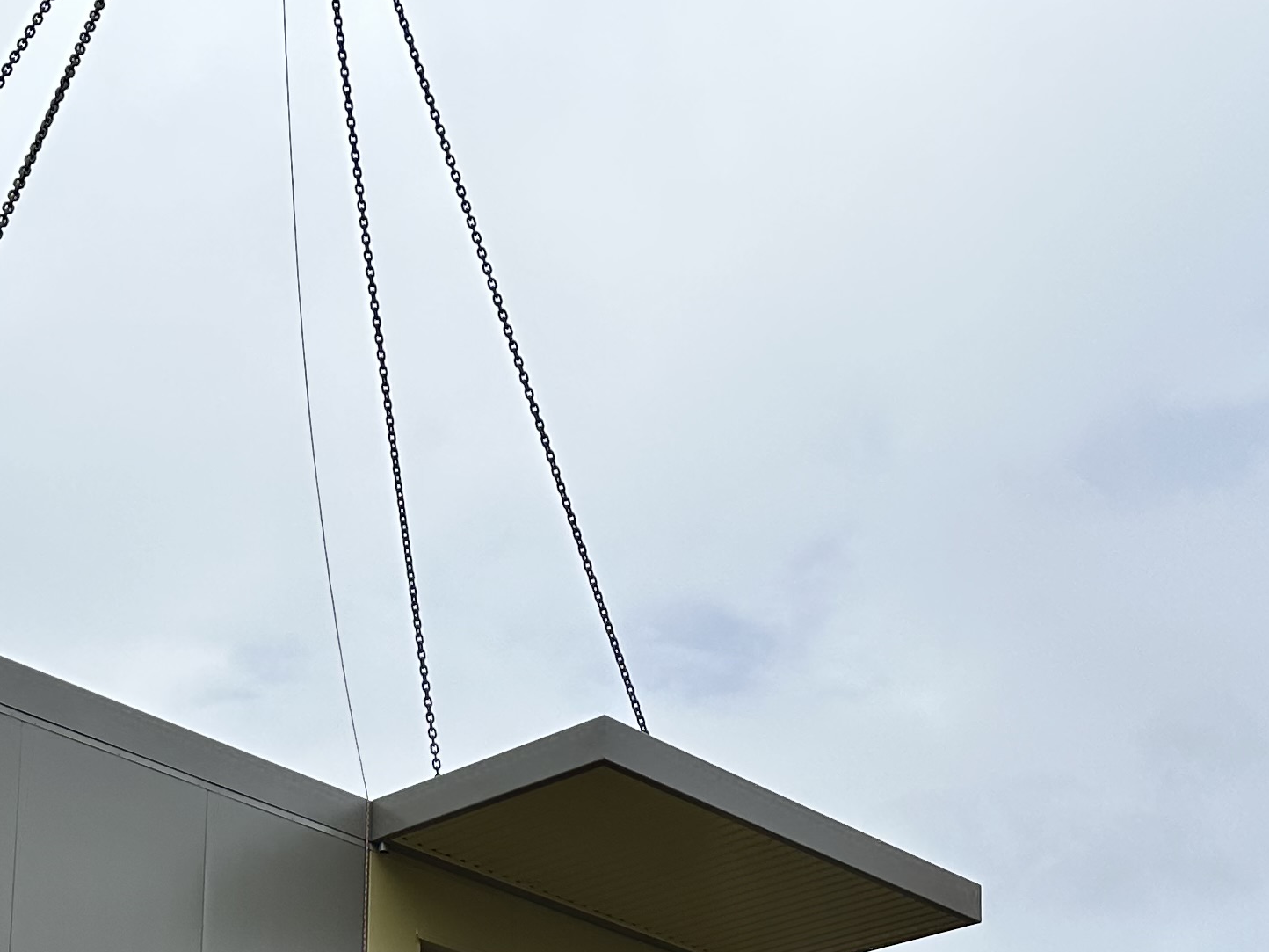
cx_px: 626
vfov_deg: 20.0
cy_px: 1261
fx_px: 2456
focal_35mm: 67
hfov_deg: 29.0
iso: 80
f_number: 1.78
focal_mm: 6.86
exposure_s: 1/5525
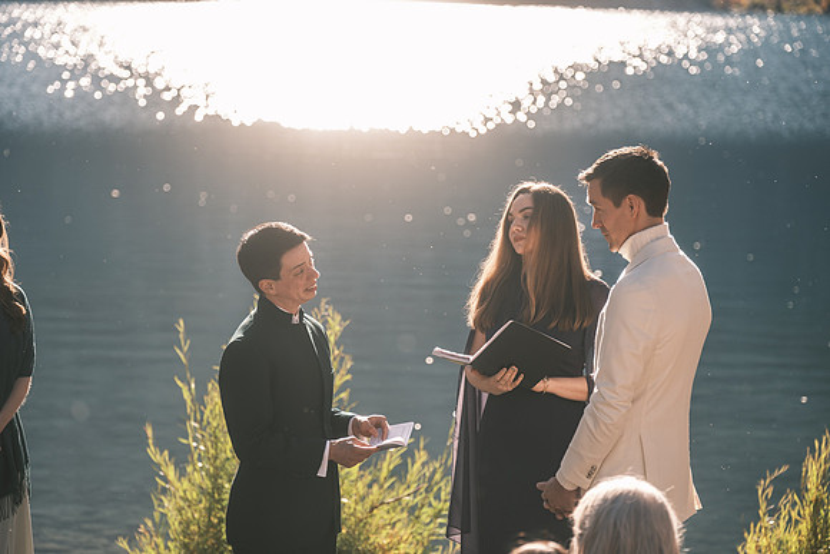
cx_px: 415
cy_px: 277
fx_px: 2790
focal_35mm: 121
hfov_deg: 16.9
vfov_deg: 11.3
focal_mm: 80.4
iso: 200
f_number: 2.8
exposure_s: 1/950
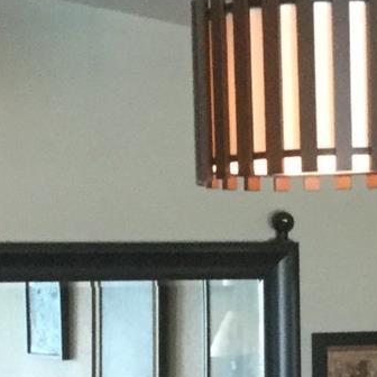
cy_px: 481
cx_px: 246
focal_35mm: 163
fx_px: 2008
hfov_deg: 10.7
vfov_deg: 10.5
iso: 125
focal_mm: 3.3
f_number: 2.4
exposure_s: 1/30
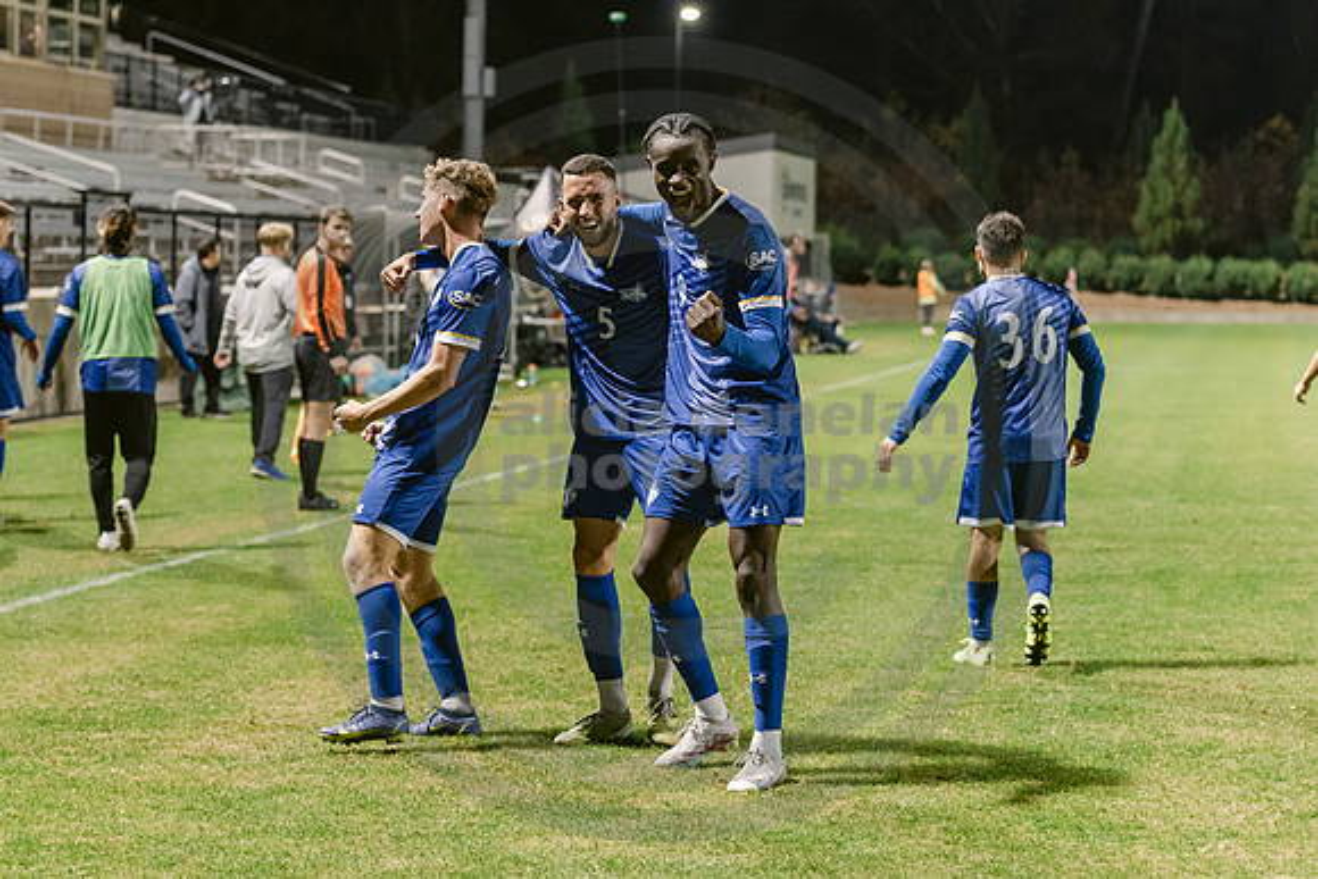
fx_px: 3806
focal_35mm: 104
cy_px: 349
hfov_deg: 19.6
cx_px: 621
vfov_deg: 13.2
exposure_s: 1/160
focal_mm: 70
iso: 1600
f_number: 2.8
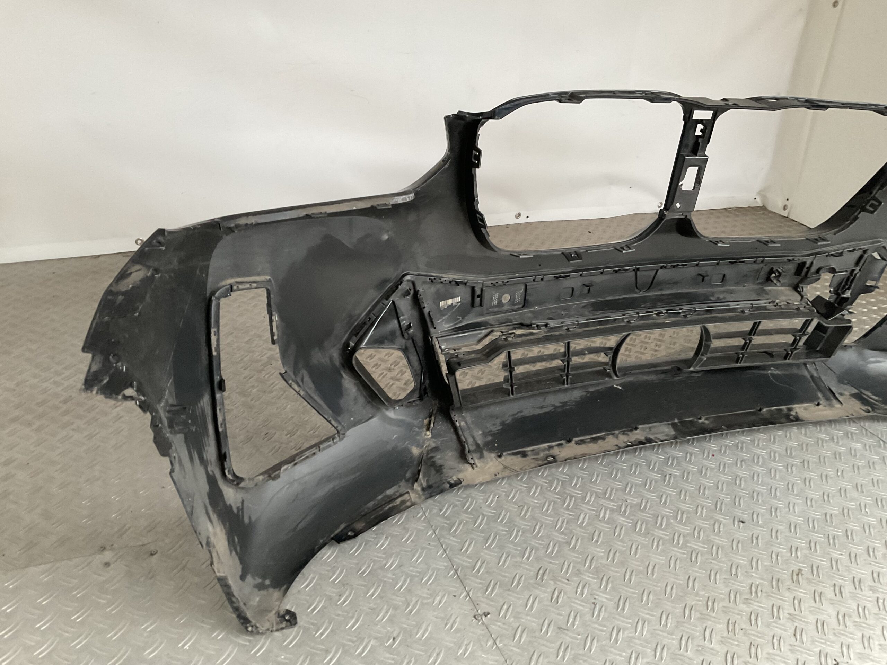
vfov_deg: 48.2
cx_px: 444
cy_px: 332
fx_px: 743
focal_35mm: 29
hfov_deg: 61.7
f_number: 1.8
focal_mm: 3
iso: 250
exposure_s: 1/60
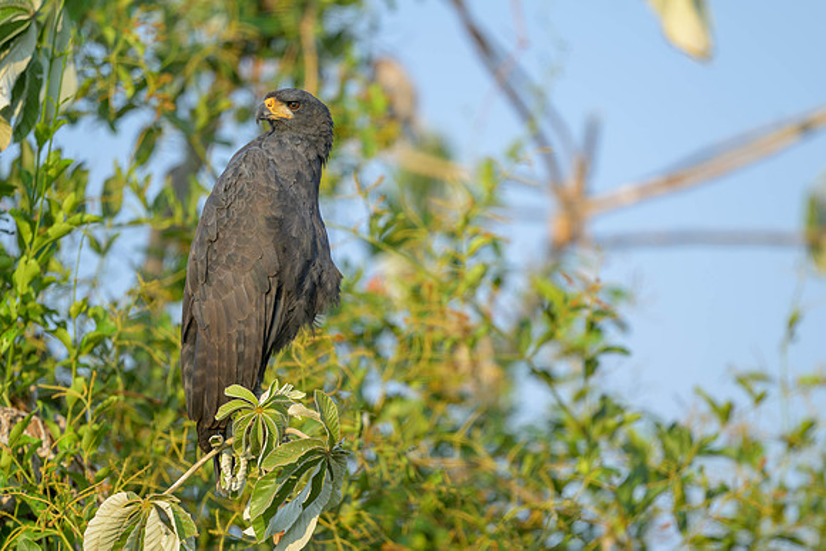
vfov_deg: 2.7
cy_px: 290
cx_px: 428
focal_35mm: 515
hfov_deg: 4.0
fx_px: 11821
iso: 90
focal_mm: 400
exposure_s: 1/640
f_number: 2.8
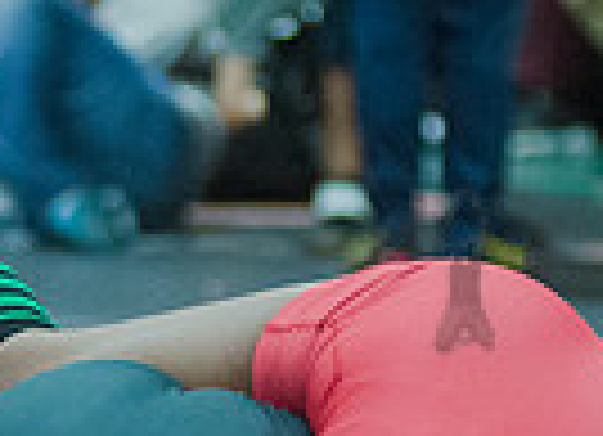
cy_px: 589
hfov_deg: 5.0
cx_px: -216
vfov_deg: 3.6
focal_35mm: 400
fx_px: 6882
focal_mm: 80
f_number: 2.8
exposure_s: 1/320
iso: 4000
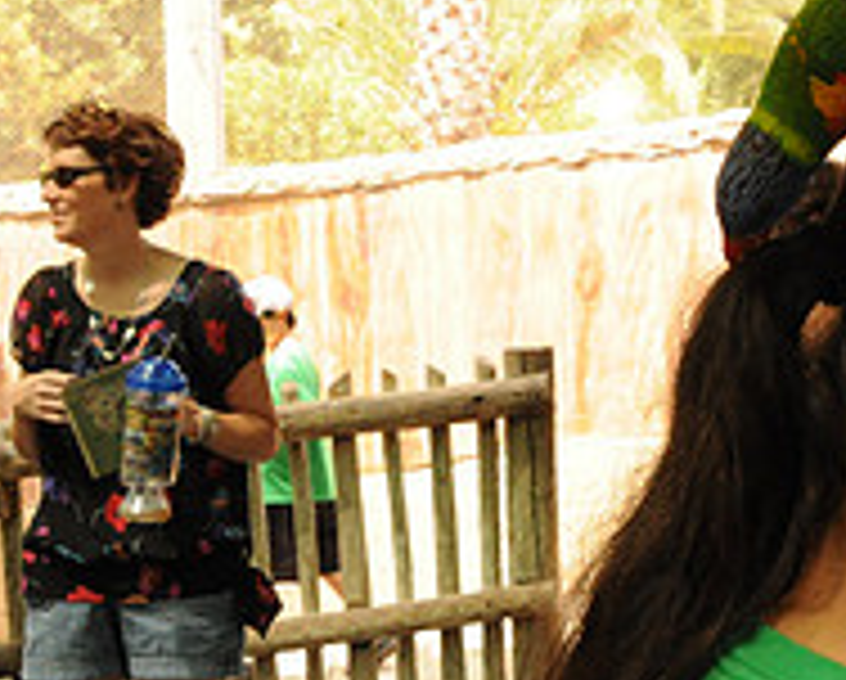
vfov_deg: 14.8
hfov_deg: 17.9
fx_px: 2608
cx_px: 860
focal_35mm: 104
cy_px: 164
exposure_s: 1/200
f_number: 11
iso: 1600
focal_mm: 24
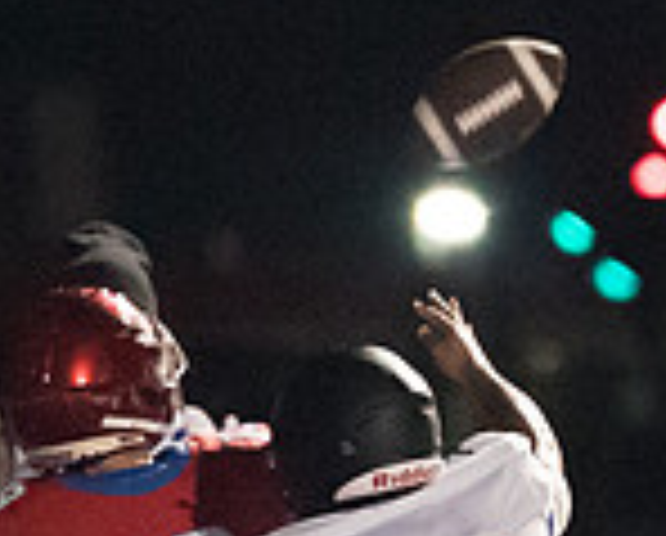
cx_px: 378
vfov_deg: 1.0
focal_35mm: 1497
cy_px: 513
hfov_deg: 1.3
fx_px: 29566
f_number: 2.8
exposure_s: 1/1250
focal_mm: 200
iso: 12800
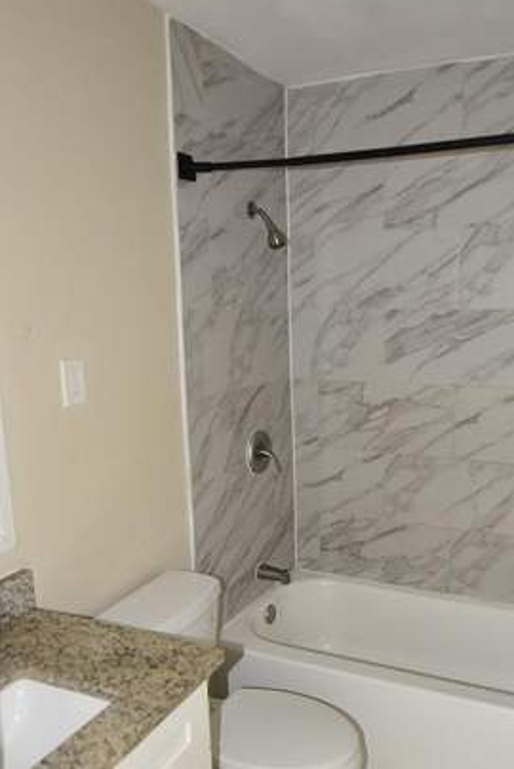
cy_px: 448
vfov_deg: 58.4
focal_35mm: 32
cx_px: 333
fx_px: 684
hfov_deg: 40.8
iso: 3200
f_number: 2.8
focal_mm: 18
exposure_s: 1/60
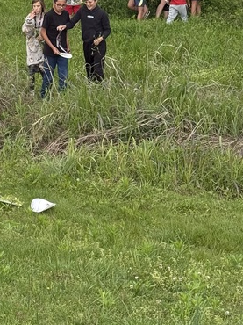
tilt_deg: -3.9
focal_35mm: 133
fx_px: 1246
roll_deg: -1.7
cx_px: -26
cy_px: -9
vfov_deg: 14.6
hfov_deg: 11.0
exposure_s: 1/1264
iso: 64
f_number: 1.78
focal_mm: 6.76
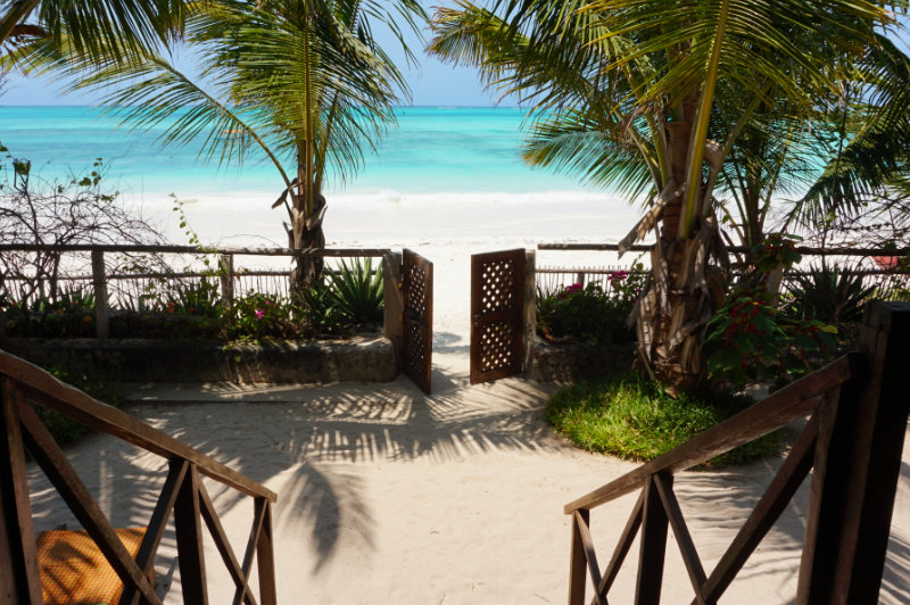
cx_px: 455
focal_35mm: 24
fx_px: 606
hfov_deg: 73.8
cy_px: 302
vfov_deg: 53.1
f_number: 14
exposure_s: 1/125
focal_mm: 16
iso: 100
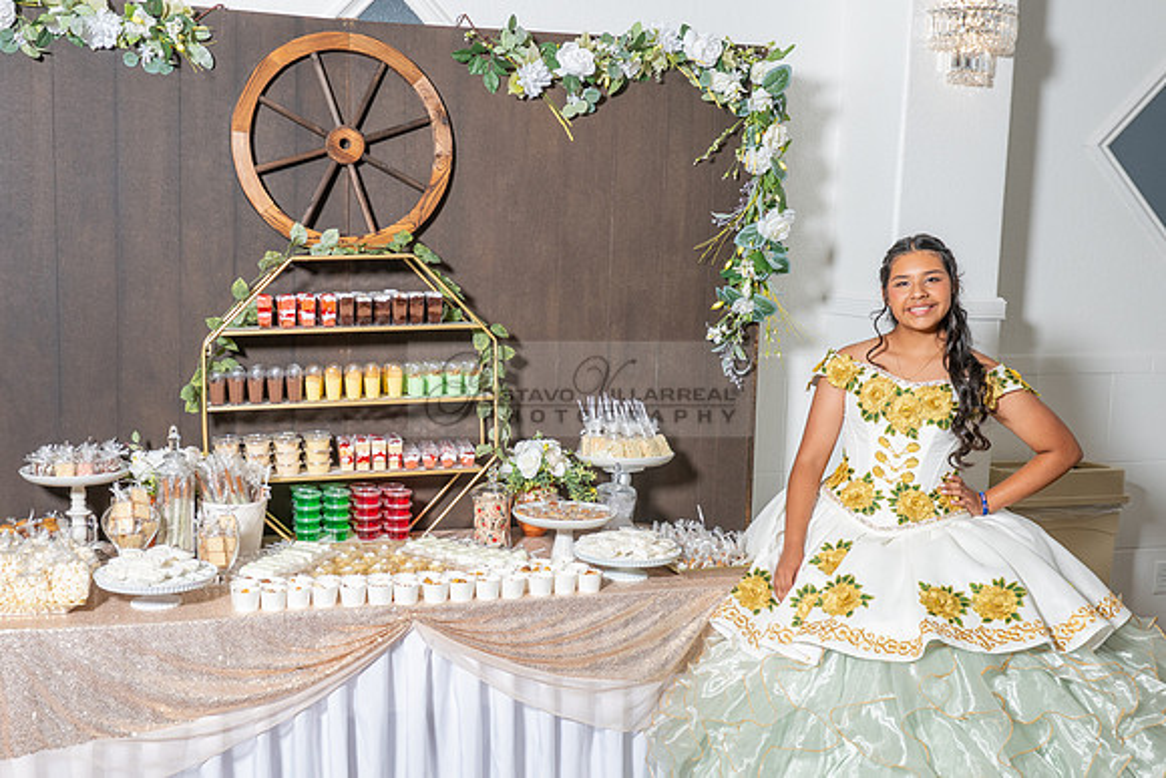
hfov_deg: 49.9
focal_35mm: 38
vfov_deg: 34.7
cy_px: 405
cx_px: 485
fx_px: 1246
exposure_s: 1/160
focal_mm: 24
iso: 200
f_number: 6.3
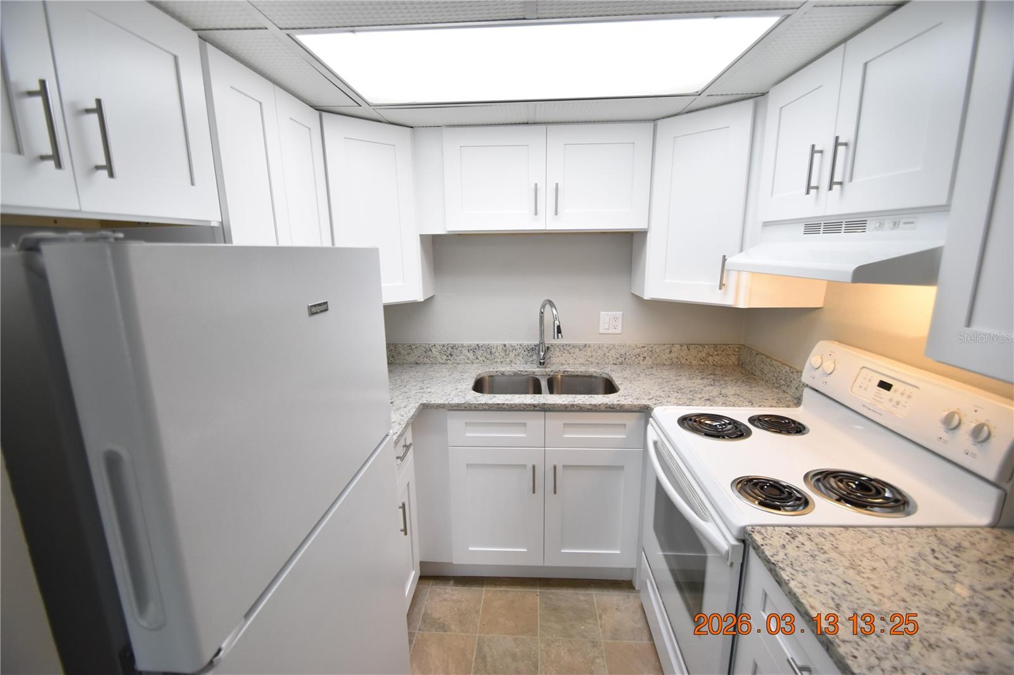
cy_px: 338
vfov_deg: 77.3
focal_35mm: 15
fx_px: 422
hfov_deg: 100.4
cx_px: 507
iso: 800
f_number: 3.5
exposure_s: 1/90
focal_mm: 10
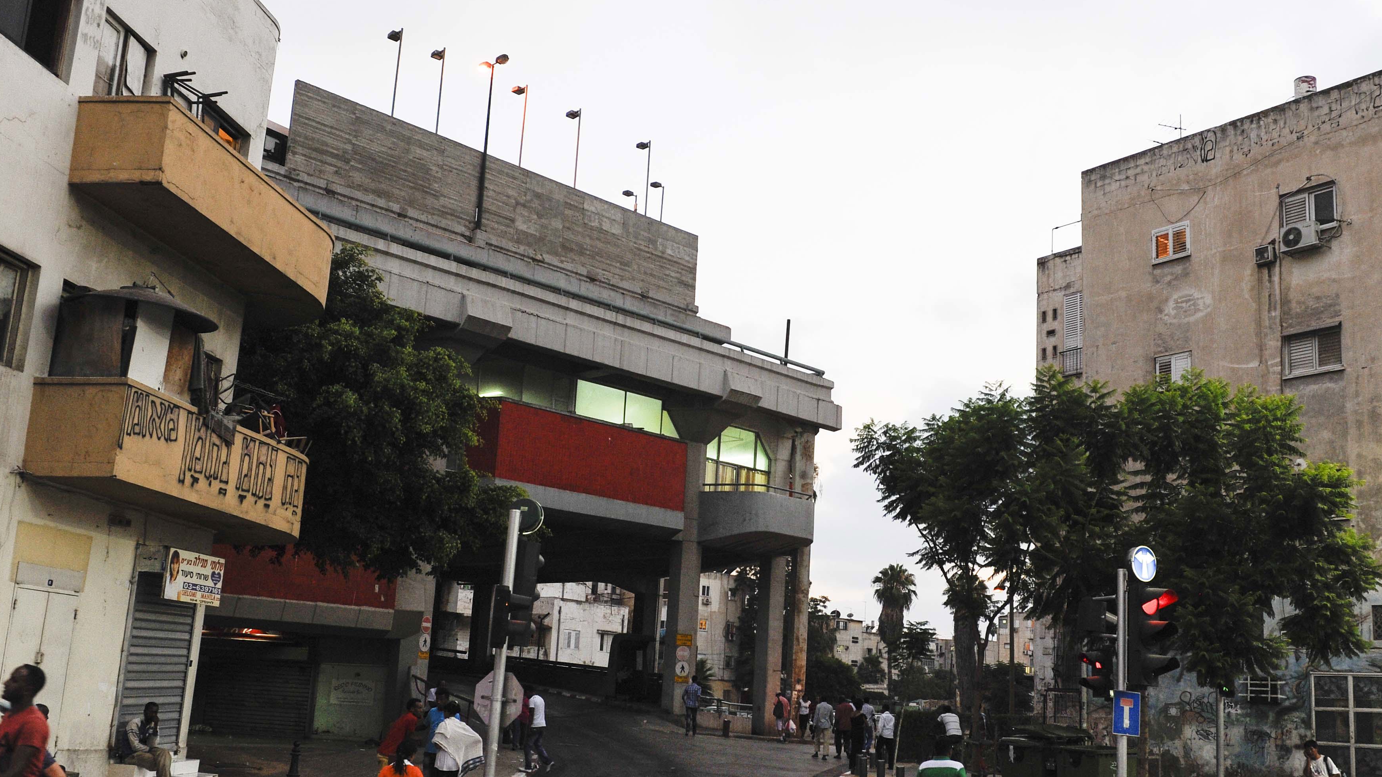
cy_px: 425
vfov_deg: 32.0
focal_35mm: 37
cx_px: 738
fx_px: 1356
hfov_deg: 54.0
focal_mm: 29
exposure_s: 1/60
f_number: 5
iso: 1000
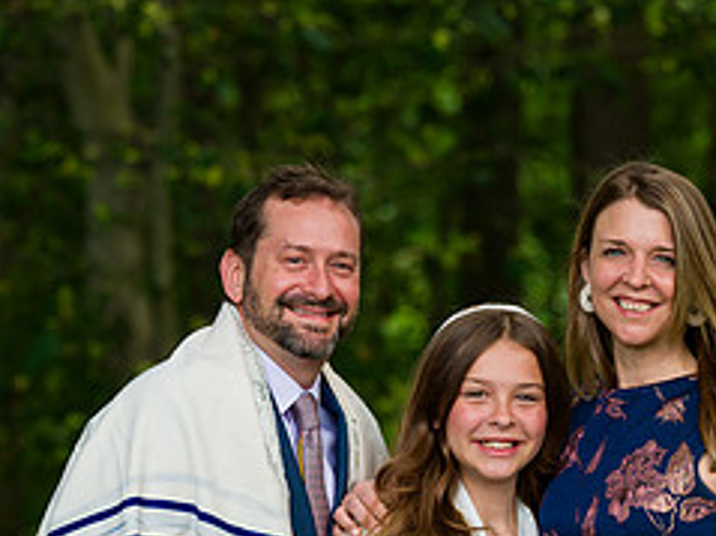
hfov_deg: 8.3
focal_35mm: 240
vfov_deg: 6.2
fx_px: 4962
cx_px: 379
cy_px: 549
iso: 200
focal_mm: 92
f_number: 3.5
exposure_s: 1/320
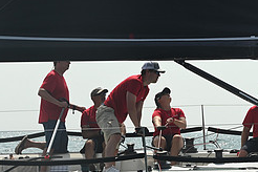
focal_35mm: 165
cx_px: 209
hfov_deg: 12.4
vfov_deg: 8.3
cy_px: 106
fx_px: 1182
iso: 320
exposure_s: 1/1250
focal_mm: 70
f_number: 8
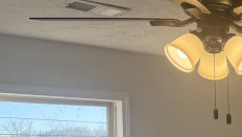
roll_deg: +0.7
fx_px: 482
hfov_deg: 24.7
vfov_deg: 15.5
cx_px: 310
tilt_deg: -0.9
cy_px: 166
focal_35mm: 75
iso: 100
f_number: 1.78
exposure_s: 1/374
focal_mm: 6.76
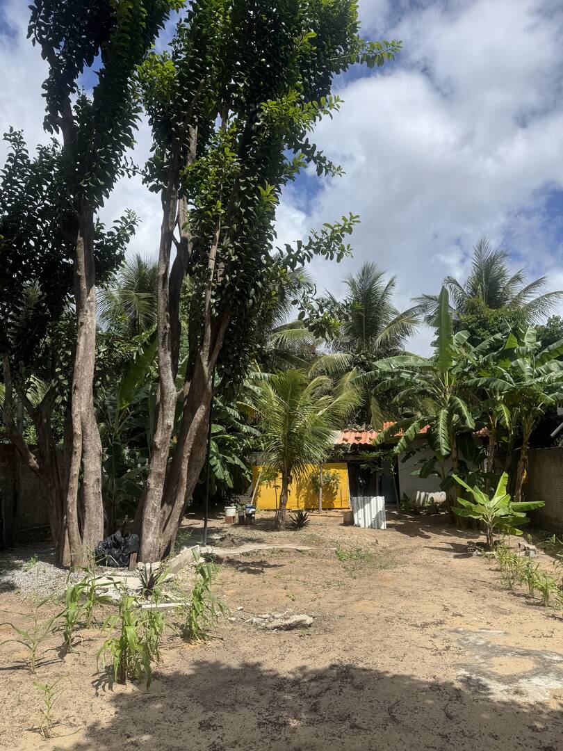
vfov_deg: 71.6
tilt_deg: +8.7
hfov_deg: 56.8
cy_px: 376
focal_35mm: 24
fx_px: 520
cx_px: 282
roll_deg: +0.8
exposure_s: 1/5814
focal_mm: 6.76
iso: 80
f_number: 1.78
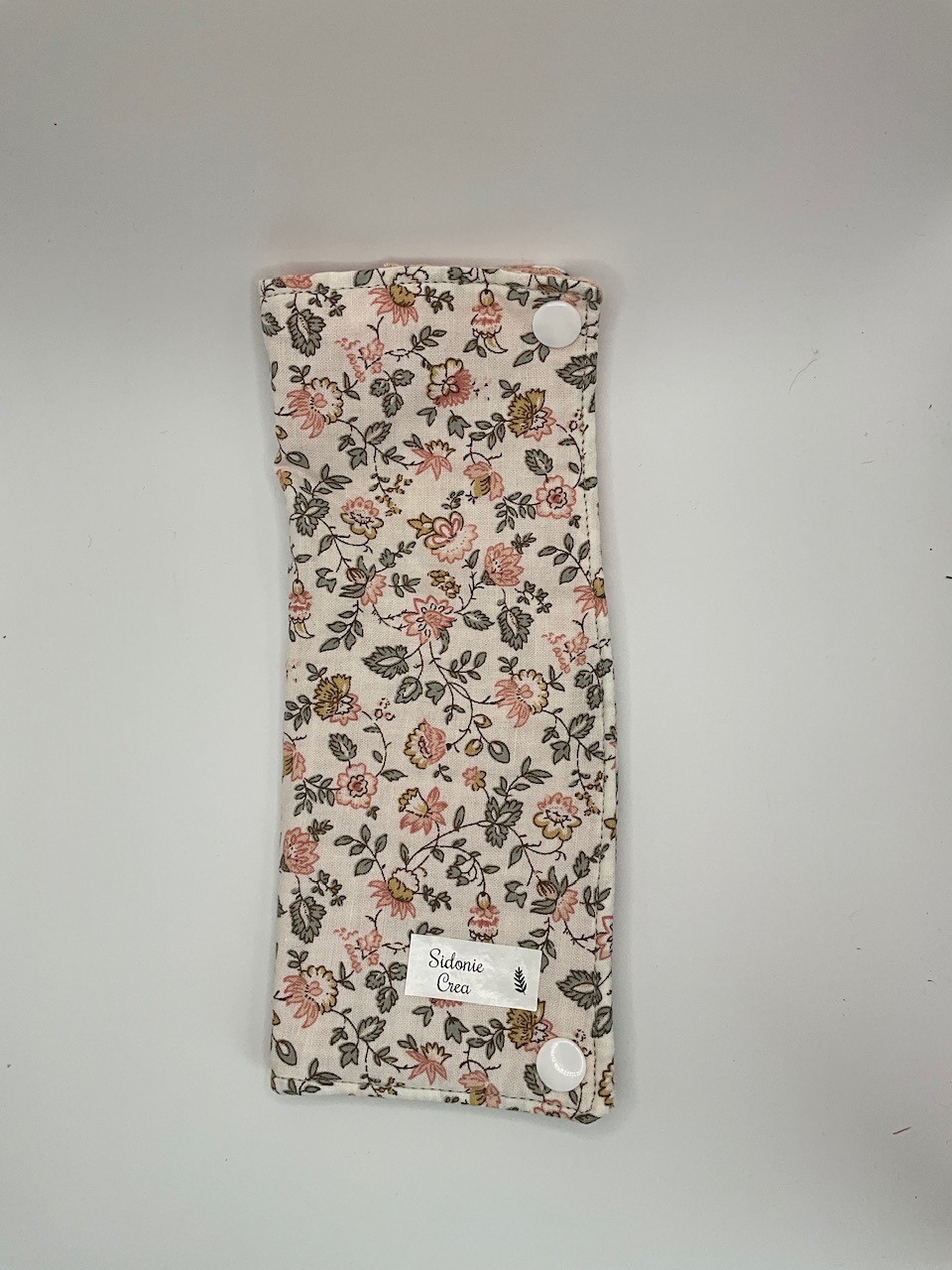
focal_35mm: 29
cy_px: 635
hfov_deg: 48.2
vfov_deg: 61.7
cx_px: 476
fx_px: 1063
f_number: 1.8
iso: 25
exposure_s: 1/428
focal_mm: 3
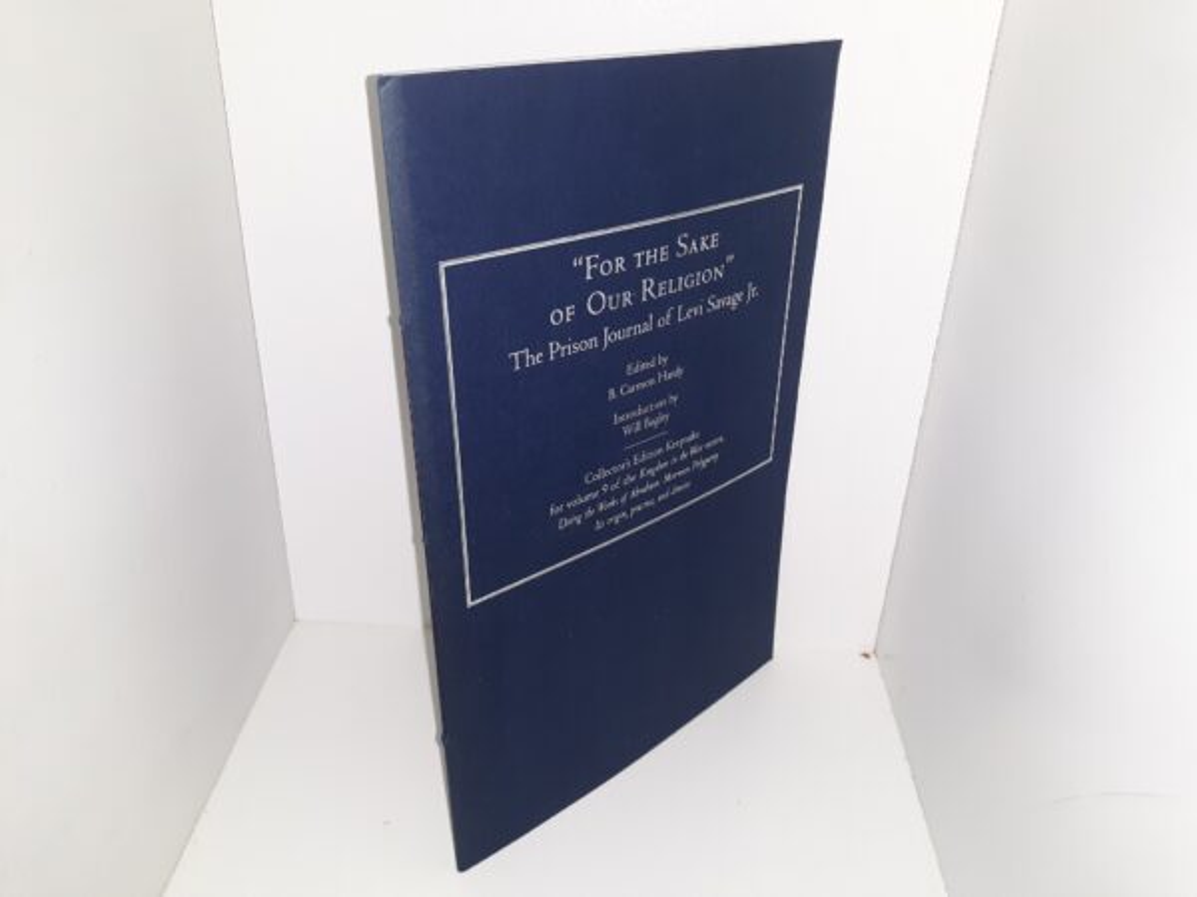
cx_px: 598
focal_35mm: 28
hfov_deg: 63.4
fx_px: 968
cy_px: 448
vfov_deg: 49.7
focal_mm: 3.7
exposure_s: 1/120
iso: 64
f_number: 1.7
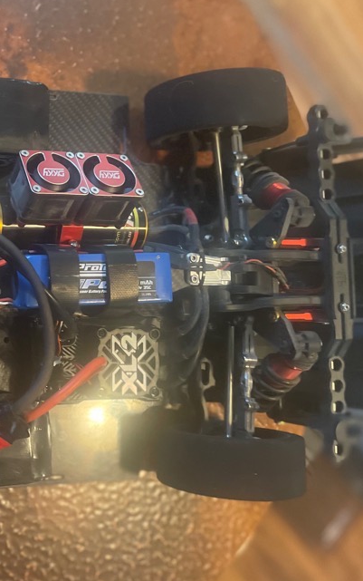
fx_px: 680
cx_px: -71
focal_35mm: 43
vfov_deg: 46.1
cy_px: 262
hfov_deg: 26.6
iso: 800
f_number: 1.6
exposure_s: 1/30
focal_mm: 5.1
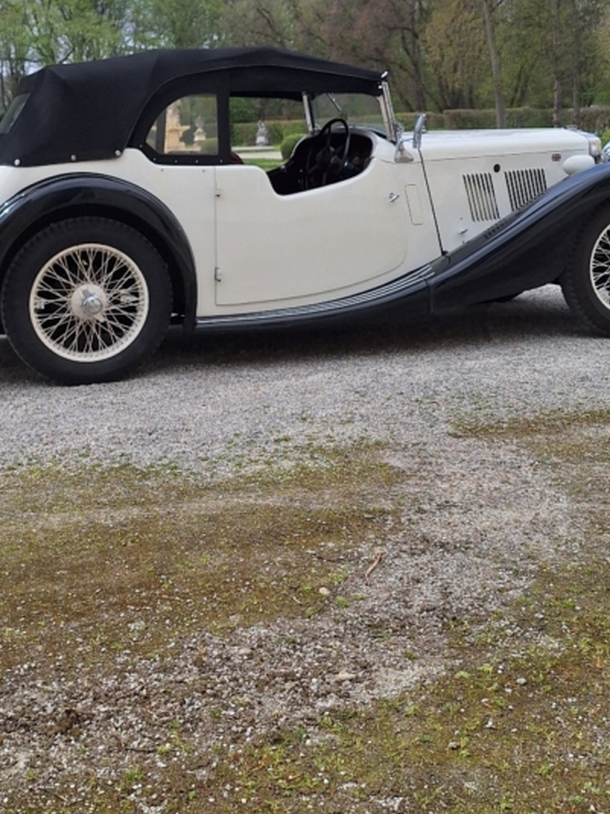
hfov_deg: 32.8
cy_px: 224
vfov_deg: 41.9
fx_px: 1034
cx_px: 253
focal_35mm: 44
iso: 40
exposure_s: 1/3333
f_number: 1.8
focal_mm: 5.54
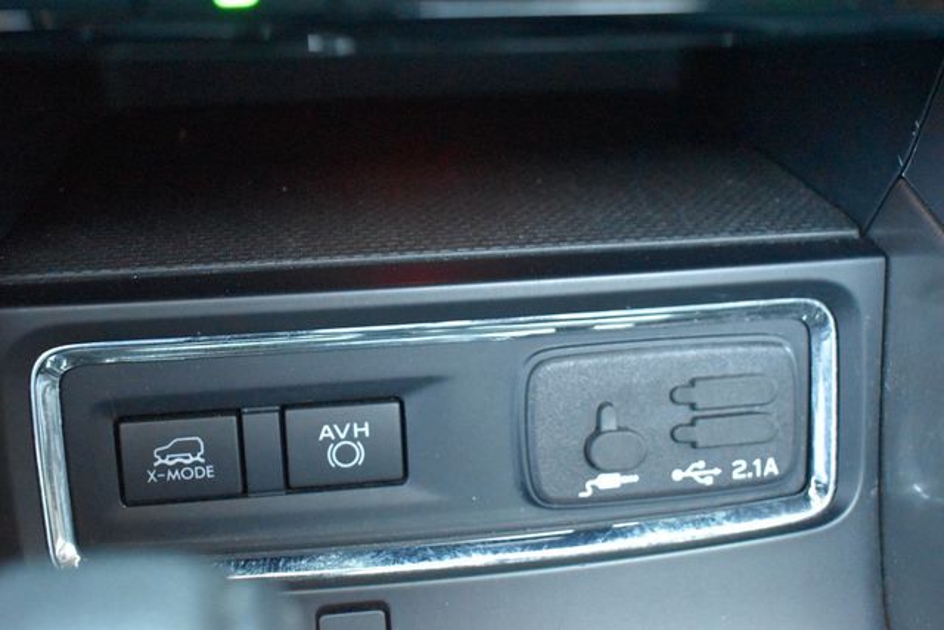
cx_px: 472
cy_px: 315
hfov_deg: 49.5
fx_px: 1023
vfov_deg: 34.2
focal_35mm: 39
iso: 9000
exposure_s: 1/125
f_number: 4
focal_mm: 26
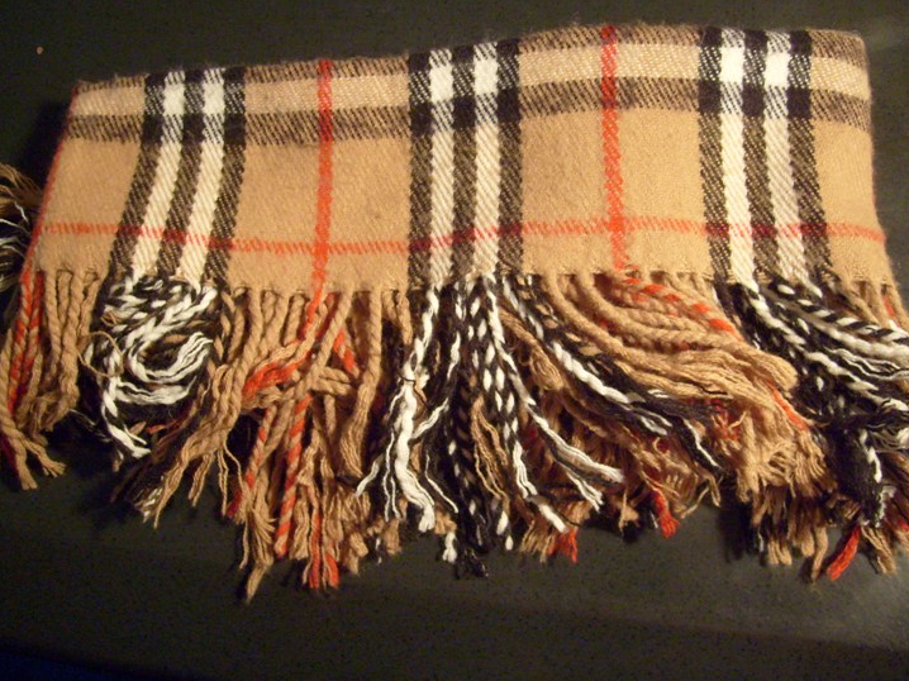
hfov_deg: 47.9
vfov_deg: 36.8
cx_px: 437
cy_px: 332
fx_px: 1024
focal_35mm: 39
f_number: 2.8
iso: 200
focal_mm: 5.8
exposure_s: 1/15
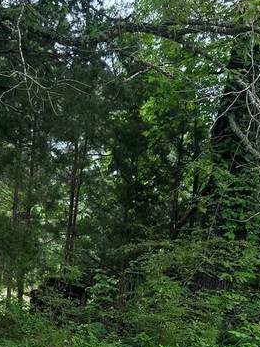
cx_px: 66
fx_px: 721
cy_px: 361
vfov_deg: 25.5
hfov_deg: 20.3
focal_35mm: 72
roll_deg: -5.9
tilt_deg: -5.8
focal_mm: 5.7
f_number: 1.5
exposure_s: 1/340
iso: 50
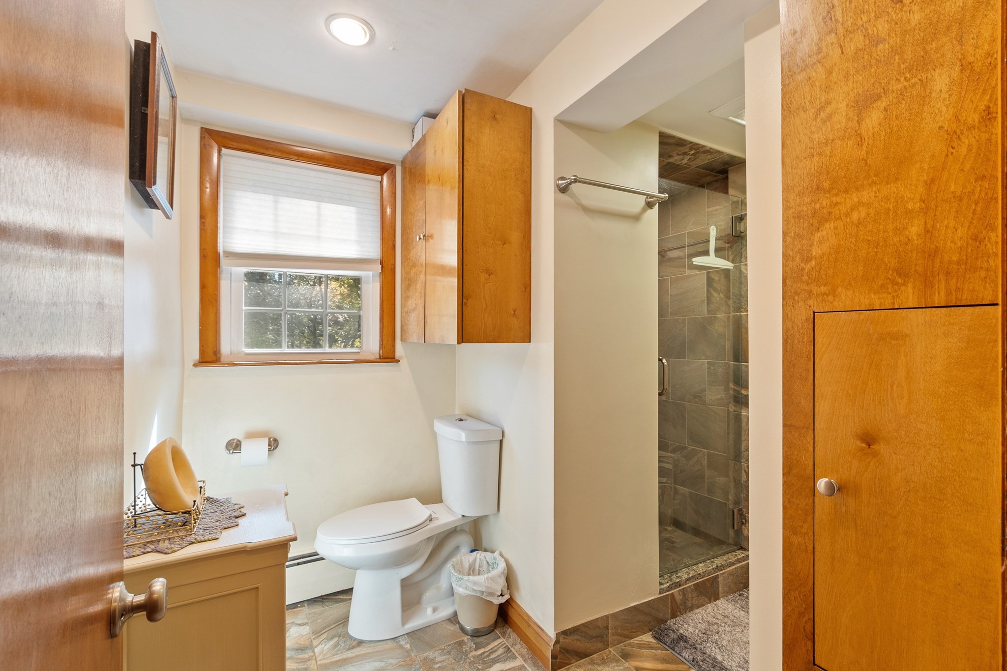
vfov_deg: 77.3
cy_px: 336
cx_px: 504
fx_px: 420
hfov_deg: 100.4
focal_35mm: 15
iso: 320
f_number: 8
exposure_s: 1/1.67
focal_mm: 10
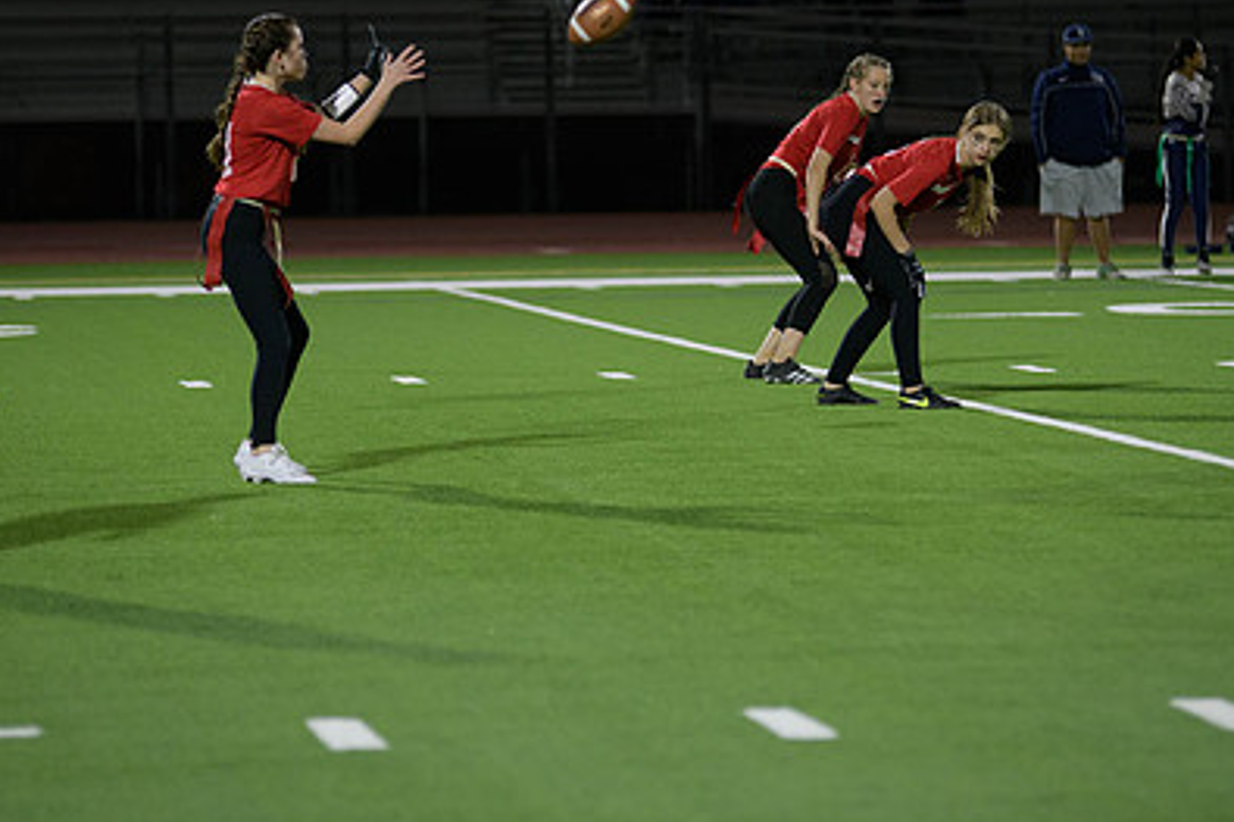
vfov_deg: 6.4
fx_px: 7298
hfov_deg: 9.7
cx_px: 625
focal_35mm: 213
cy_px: 267
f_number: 2.8
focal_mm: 145
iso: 2000
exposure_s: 1/640
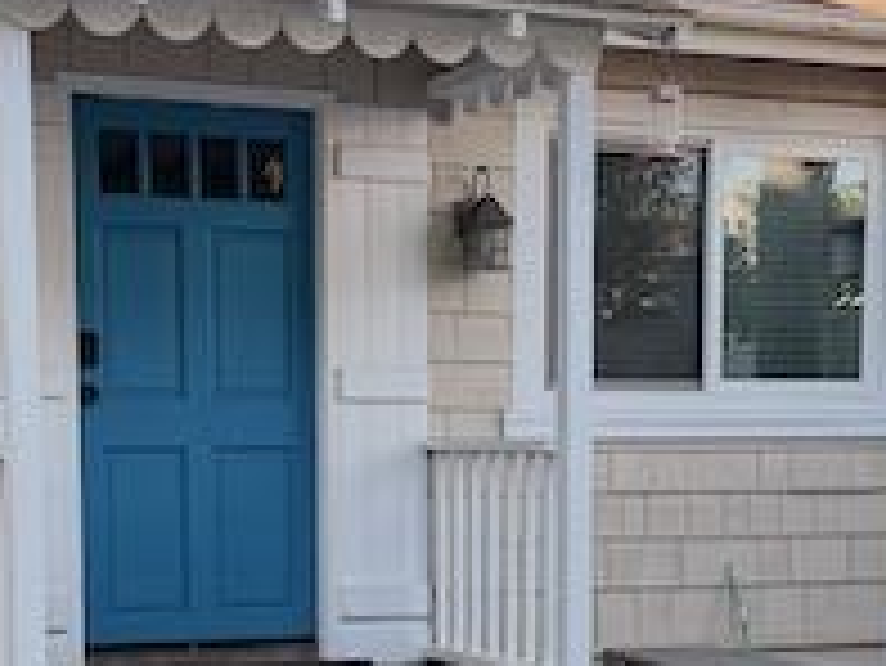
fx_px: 1998
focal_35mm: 78
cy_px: 608
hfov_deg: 25.0
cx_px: 427
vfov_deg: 18.6
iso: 100
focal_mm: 6.76
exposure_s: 1/448
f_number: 1.78
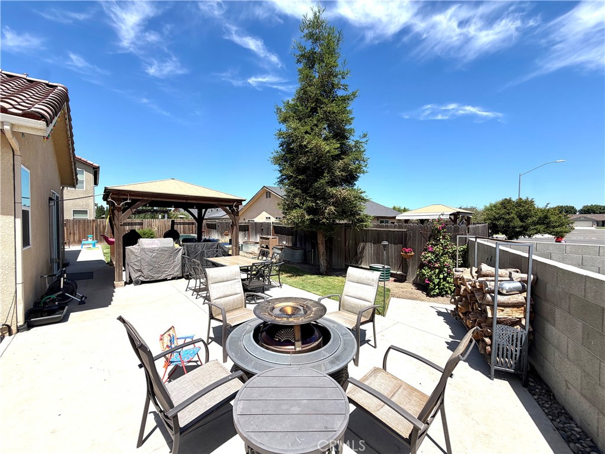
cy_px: 227
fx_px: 245
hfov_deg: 102.1
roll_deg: +0.5
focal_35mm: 14
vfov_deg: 85.7
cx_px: 302
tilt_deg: -0.9
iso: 20
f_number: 2.2
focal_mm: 2.22
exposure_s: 1/1068
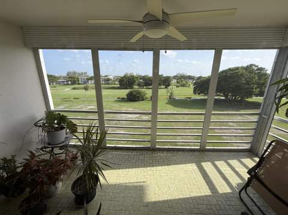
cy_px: 108
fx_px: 116
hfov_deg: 102.1
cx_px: 144
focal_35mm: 14
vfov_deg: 85.6
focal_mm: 2.22
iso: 40
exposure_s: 1/631
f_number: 2.2
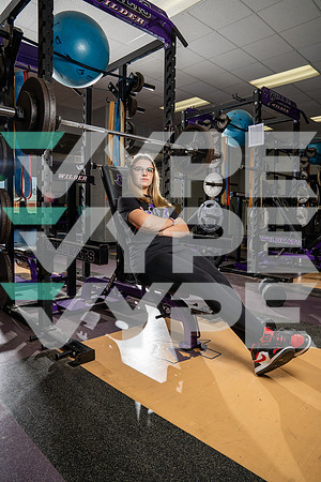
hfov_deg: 53.1
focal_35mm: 24
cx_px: 160
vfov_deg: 73.7
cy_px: 241
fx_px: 321
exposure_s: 1/250
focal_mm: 24
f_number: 8
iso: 640
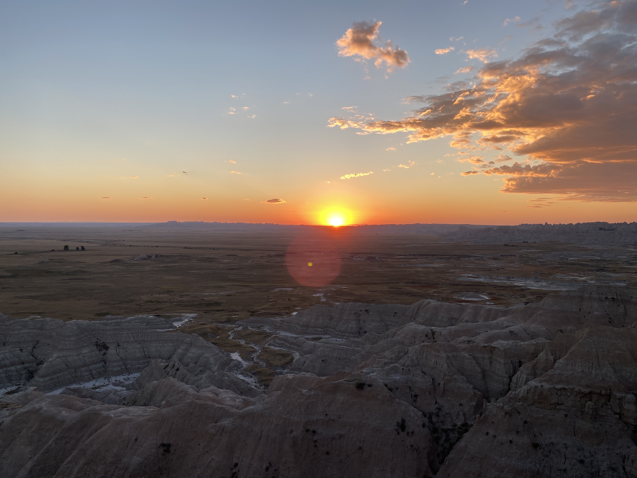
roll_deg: -0.8
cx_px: 318
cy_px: 239
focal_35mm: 26
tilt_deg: -2.0
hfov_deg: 67.3
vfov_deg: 53.1
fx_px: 478
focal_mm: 4.25
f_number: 1.8
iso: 32
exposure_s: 1/673
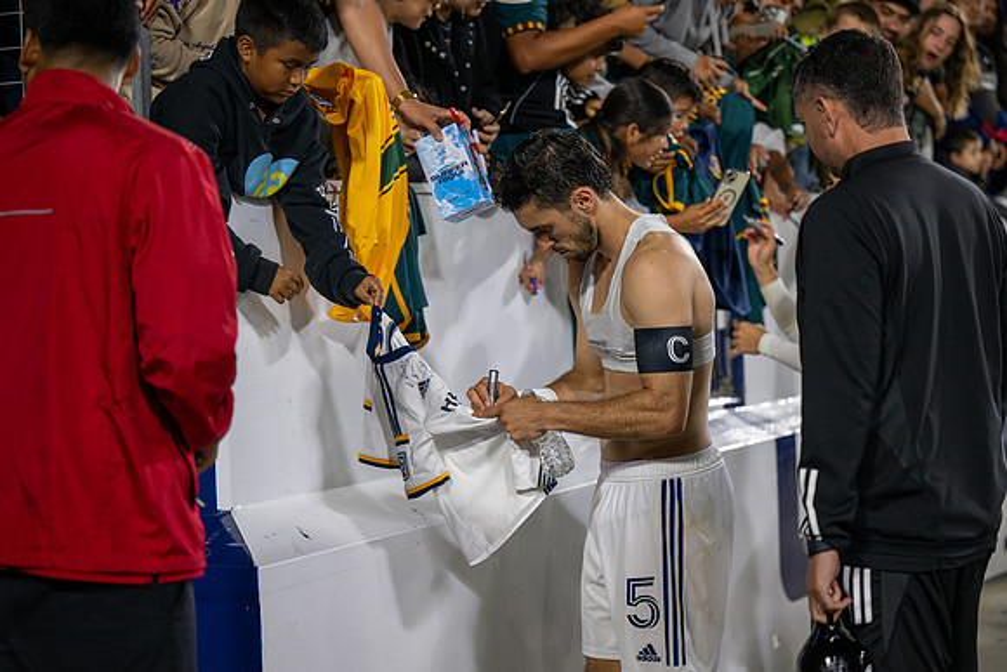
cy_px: 336
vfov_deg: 16.3
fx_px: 2350
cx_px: 504
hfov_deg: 24.2
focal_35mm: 84
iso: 500
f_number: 2.8
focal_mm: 84
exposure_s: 1/200
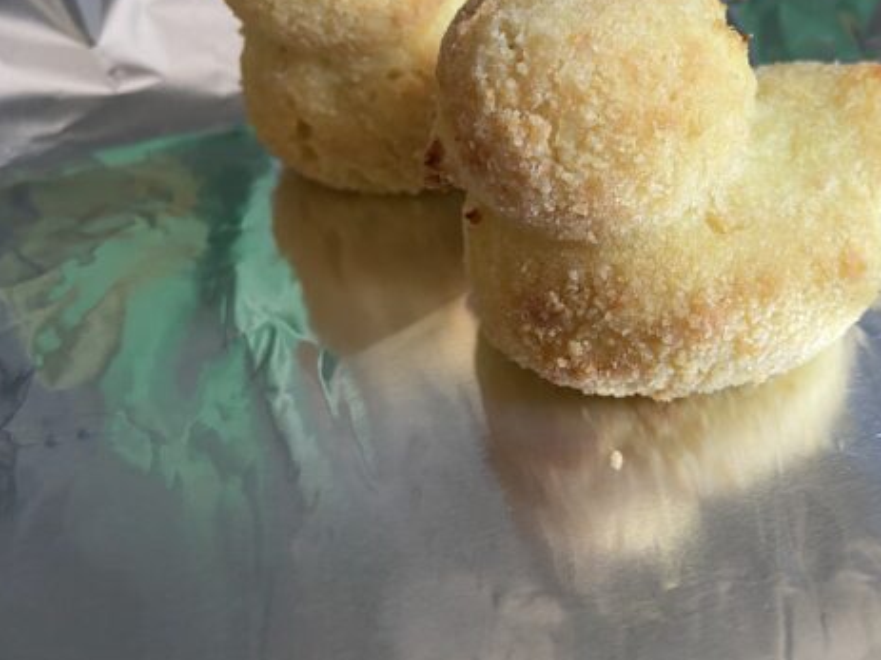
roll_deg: +1.6
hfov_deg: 50.0
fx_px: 916
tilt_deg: -42.7
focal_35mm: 36
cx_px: 617
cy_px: 236
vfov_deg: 39.3
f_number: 1.8
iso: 125
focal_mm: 4.25
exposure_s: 1/77
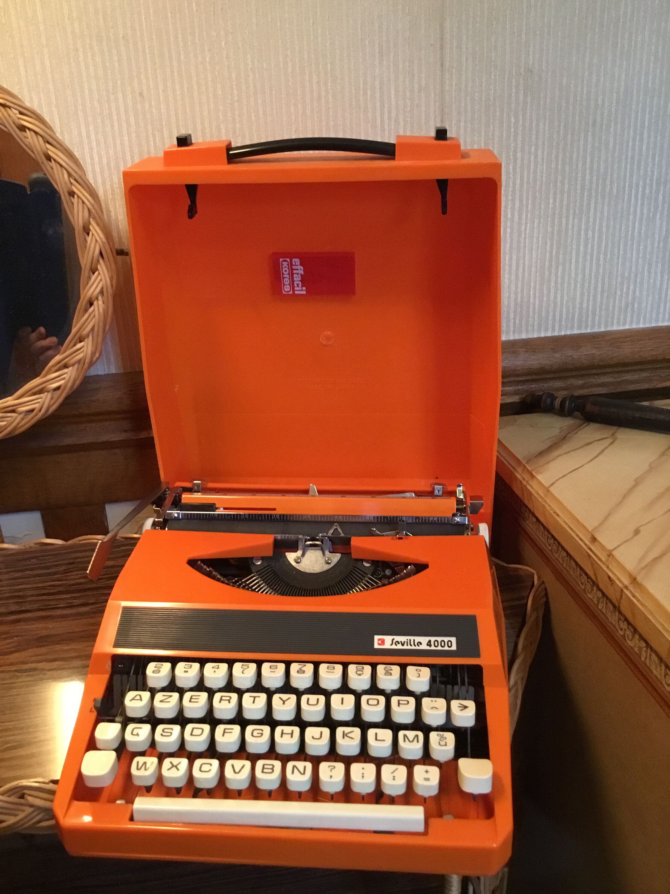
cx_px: 335
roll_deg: +2.6
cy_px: 447
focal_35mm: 31
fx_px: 800
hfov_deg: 45.4
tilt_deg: -22.5
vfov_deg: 58.4
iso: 200
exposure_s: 1/17
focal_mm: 3.3
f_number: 2.4
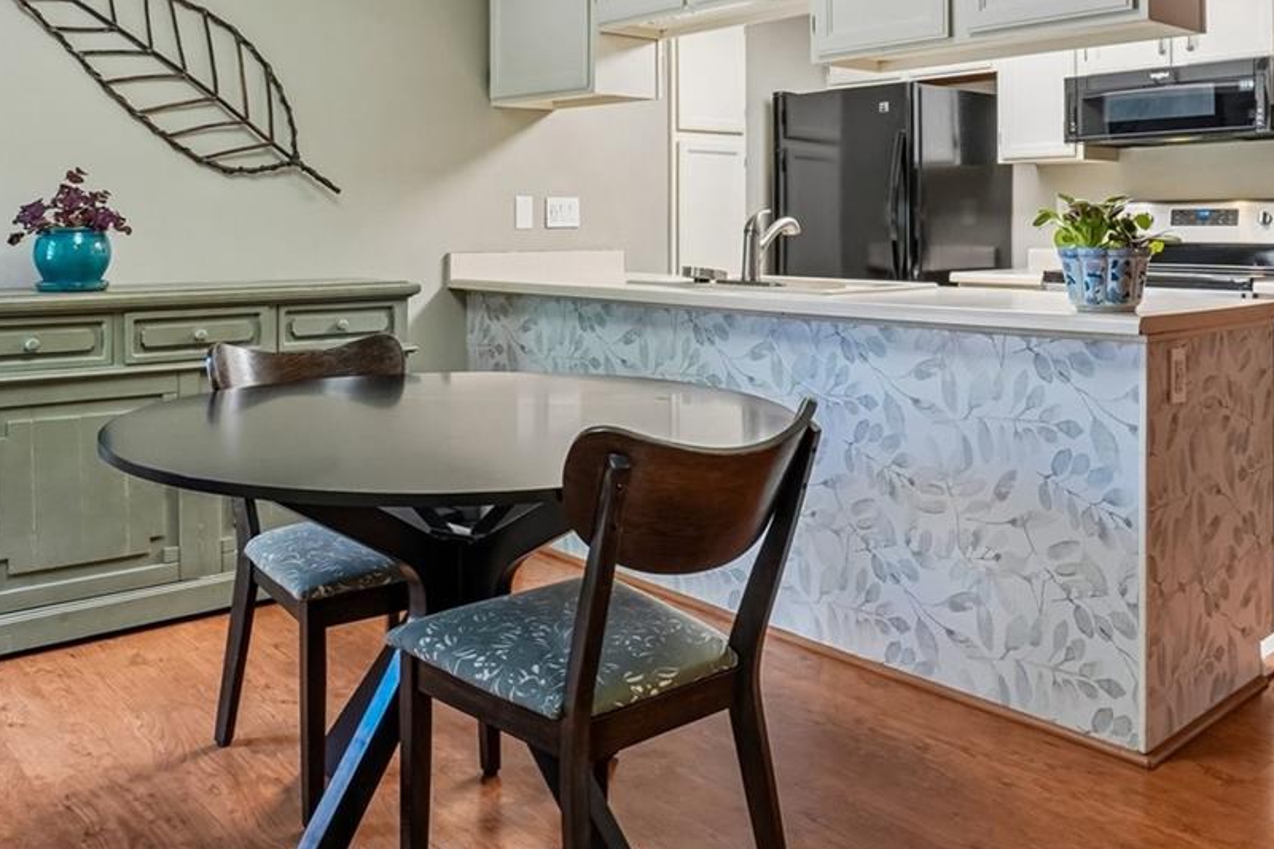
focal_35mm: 30
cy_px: 236
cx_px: 604
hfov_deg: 61.9
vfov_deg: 42.5
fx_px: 1061
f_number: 8
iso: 400
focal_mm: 10
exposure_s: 1/6
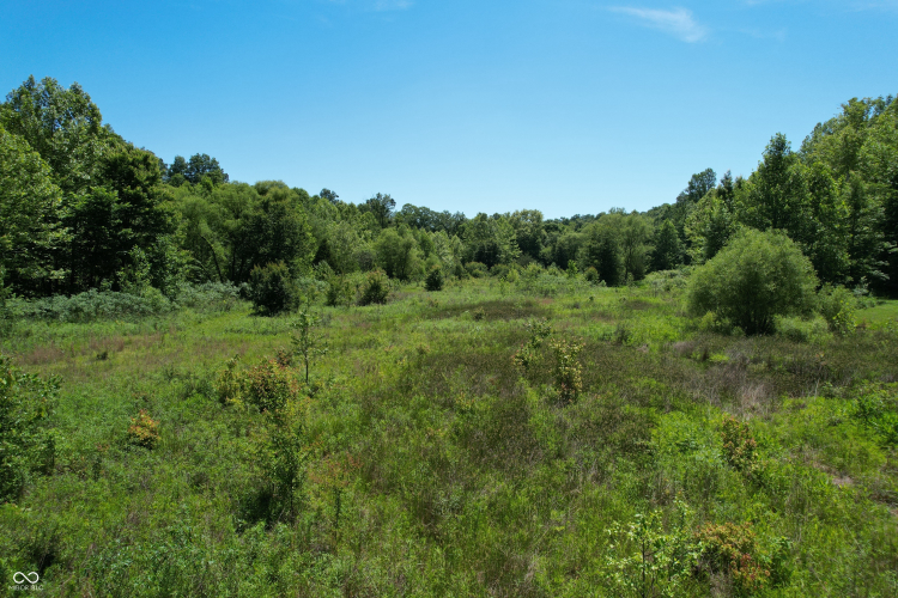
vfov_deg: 57.2
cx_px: 449
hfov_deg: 78.6
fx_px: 549
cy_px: 299
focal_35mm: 22
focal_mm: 8.38
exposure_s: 1/1600
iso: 100
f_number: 2.8
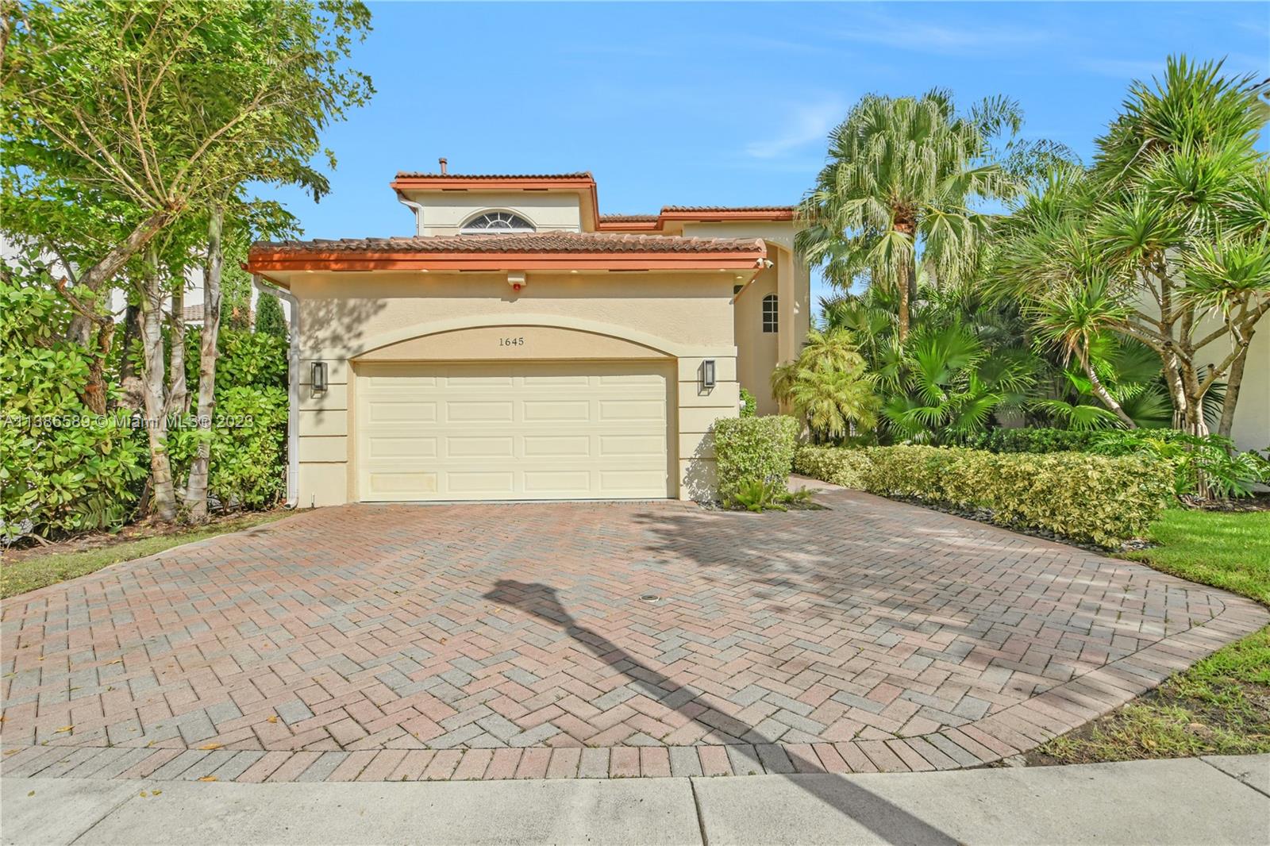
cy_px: 423
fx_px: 529
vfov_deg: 77.3
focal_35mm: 15
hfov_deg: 100.4
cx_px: 635
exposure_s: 1/800
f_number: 6.3
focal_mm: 10
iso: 250
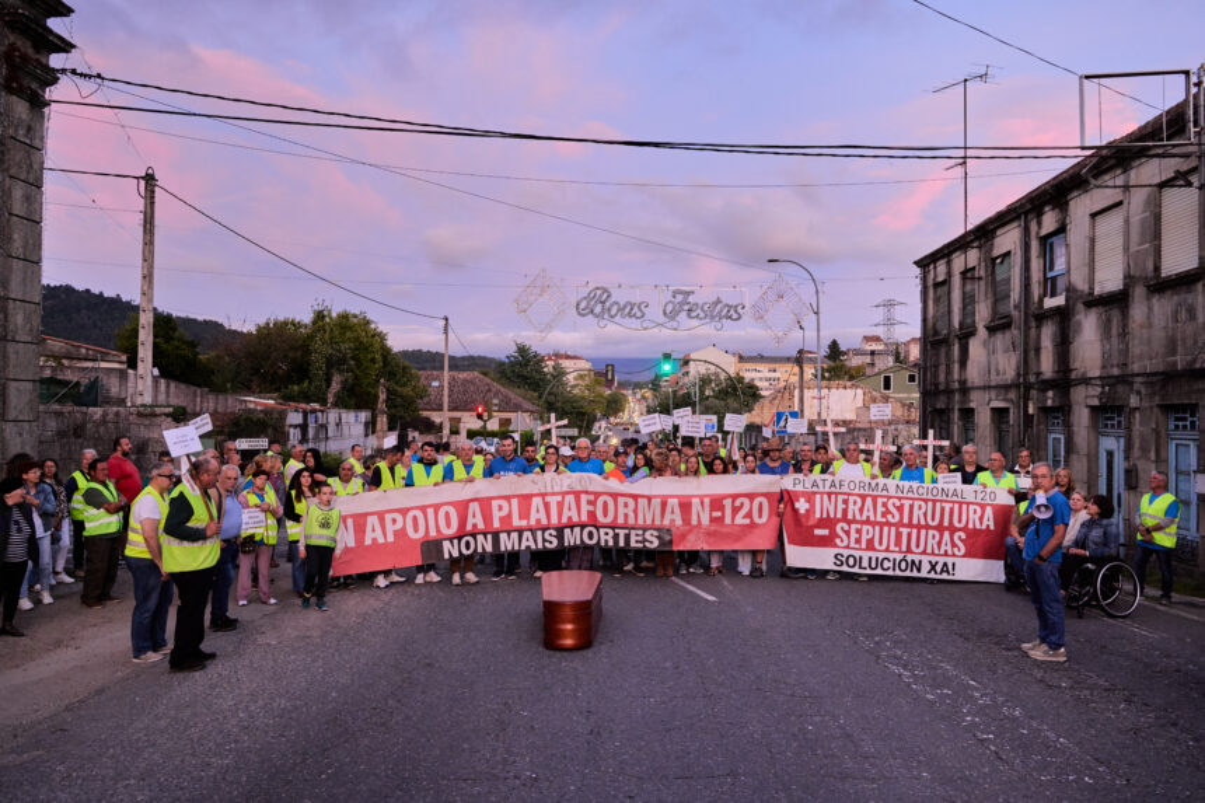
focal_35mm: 28
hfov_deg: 65.5
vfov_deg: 46.4
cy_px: 402
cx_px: 602
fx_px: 937
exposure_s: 1/160
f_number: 4
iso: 4000
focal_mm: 28
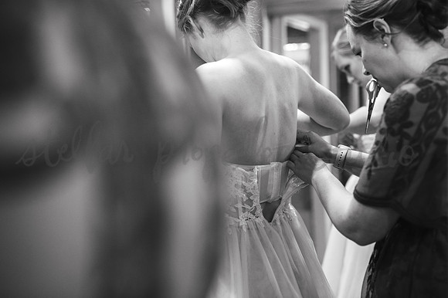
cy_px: 149
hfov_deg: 39.6
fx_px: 622
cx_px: 224
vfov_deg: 27.0
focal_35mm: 50
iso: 1000
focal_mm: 50
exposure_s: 1/125
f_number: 2.2
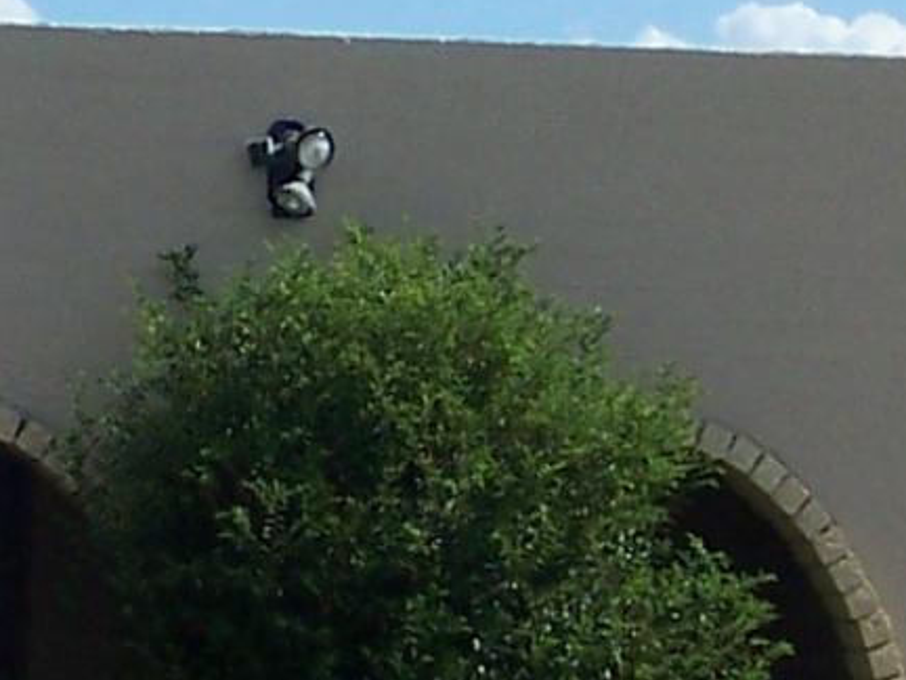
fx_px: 6543
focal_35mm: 250
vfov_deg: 5.9
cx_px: -245
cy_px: 288
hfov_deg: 7.8
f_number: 4
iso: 64
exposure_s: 1/640
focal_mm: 5.85
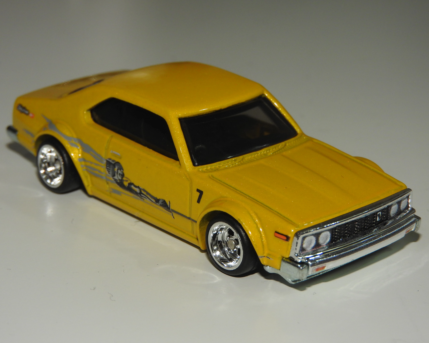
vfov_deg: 14.0
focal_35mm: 110
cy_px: 172
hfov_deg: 17.5
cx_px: 204
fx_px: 1397
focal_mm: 18.8
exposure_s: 1/60
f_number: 5.3
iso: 200
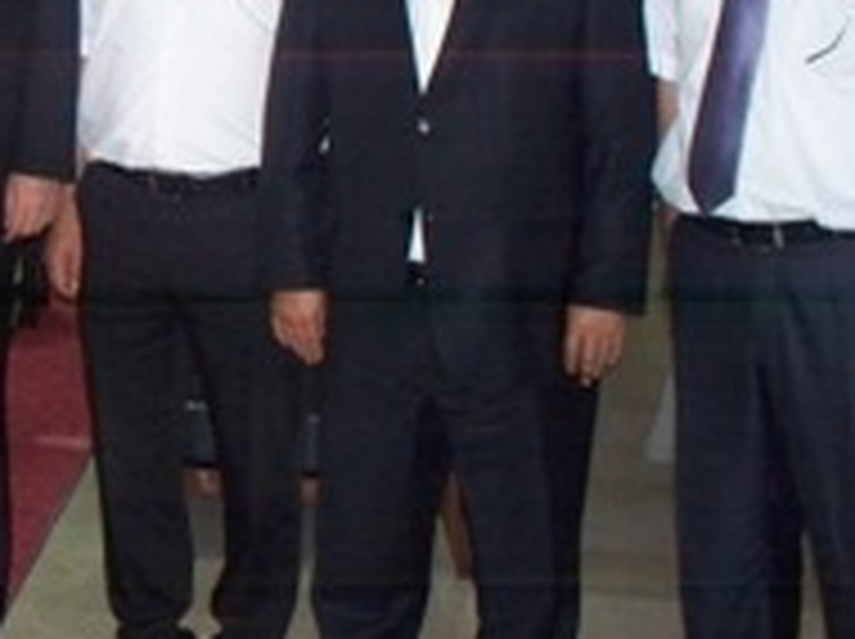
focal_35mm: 85
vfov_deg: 16.9
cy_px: -32
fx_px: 2097
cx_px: -99
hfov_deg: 21.8
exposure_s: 1/30
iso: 400
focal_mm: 7.54
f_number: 2.8
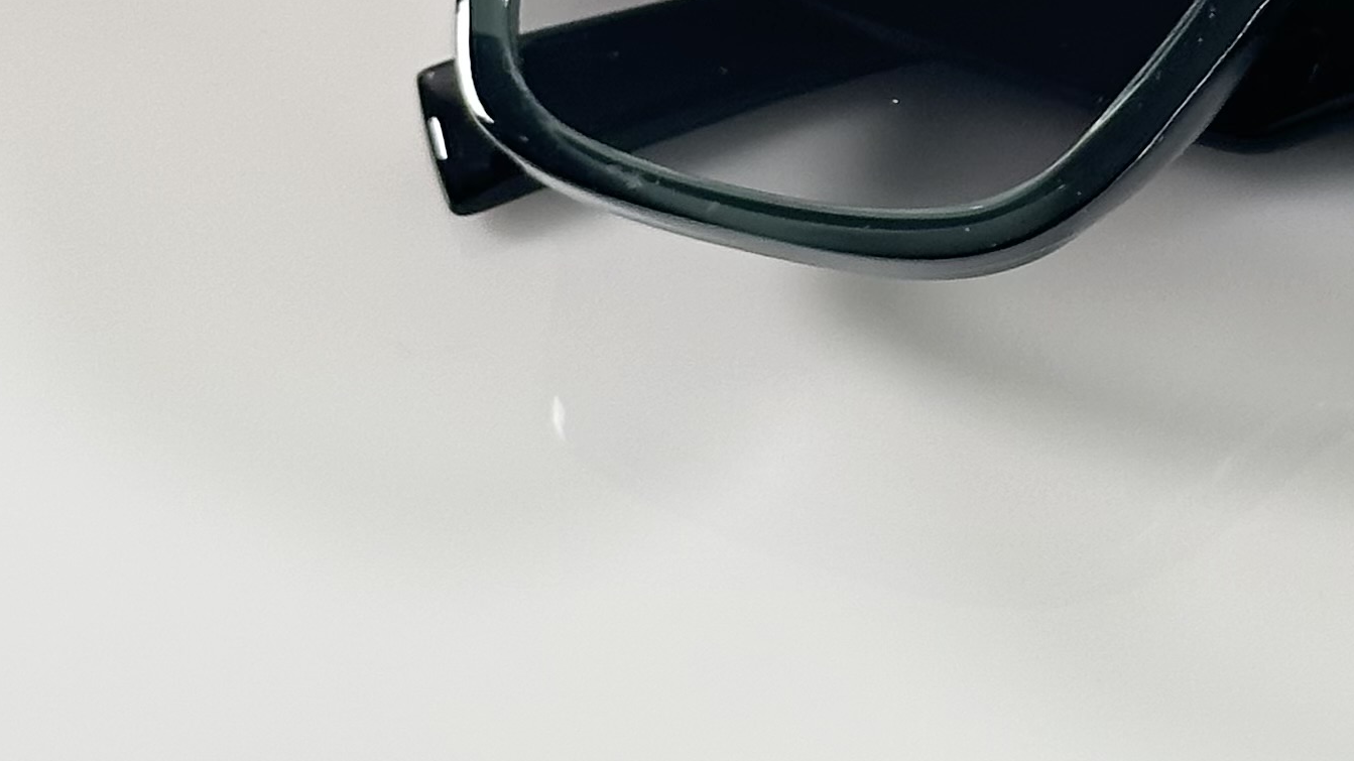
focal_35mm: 157
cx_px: 1389
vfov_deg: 7.7
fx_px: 5636
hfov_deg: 13.5
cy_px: 42
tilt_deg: -53.4
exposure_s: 1/100
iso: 64
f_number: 1.78
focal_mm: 6.86
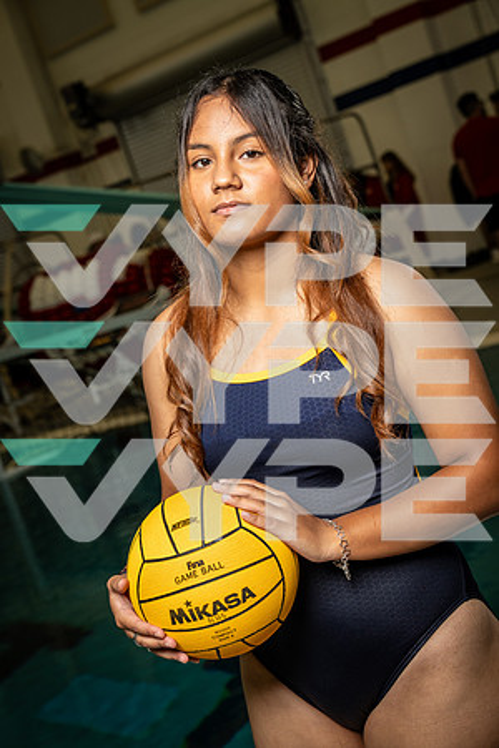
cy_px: 374
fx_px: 1185
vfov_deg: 35.1
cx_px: 250
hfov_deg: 23.8
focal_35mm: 57
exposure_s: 1/250
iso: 640
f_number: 5.6
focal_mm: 57
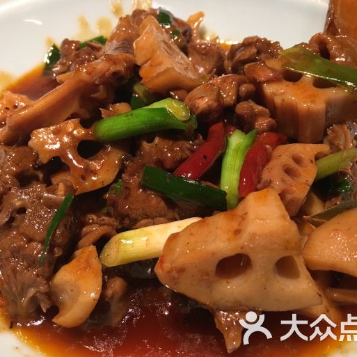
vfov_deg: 47.2
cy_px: 181
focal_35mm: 35
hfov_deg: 47.2
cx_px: 170
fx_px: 408
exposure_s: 1/33
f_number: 2.2
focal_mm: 4.15
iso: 125
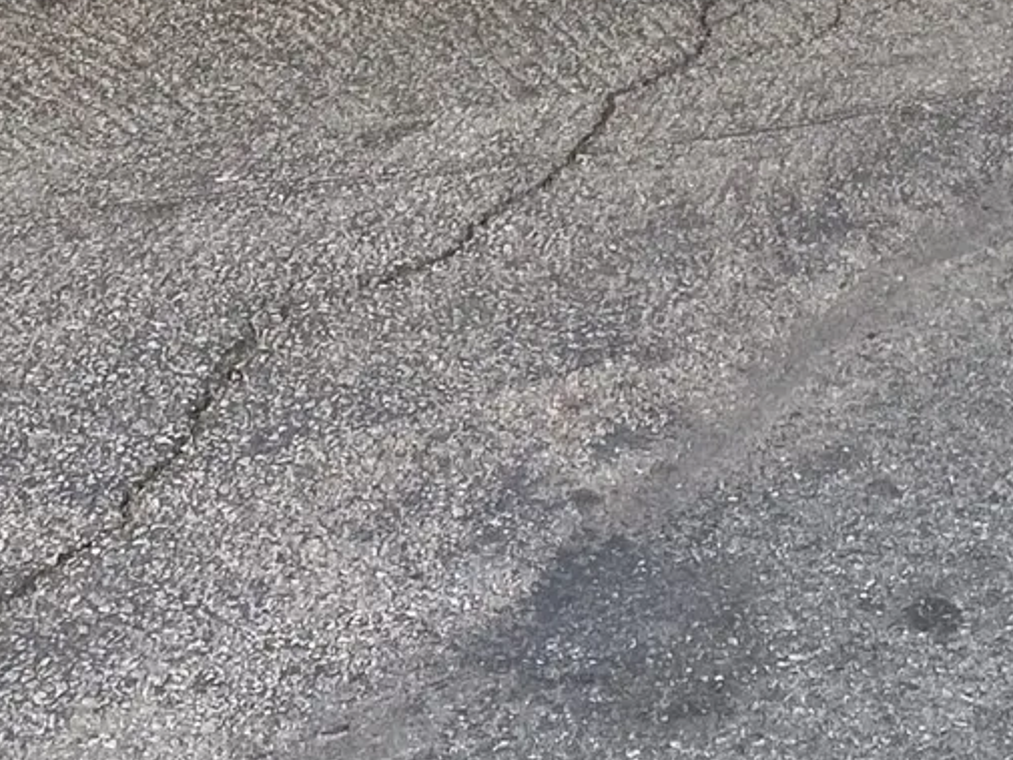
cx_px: 1159
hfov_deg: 18.3
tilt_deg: -11.8
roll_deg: -3.3
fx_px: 3015
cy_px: -547
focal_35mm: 103
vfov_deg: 13.2
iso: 32
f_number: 1.8
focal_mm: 4.25
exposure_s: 1/475
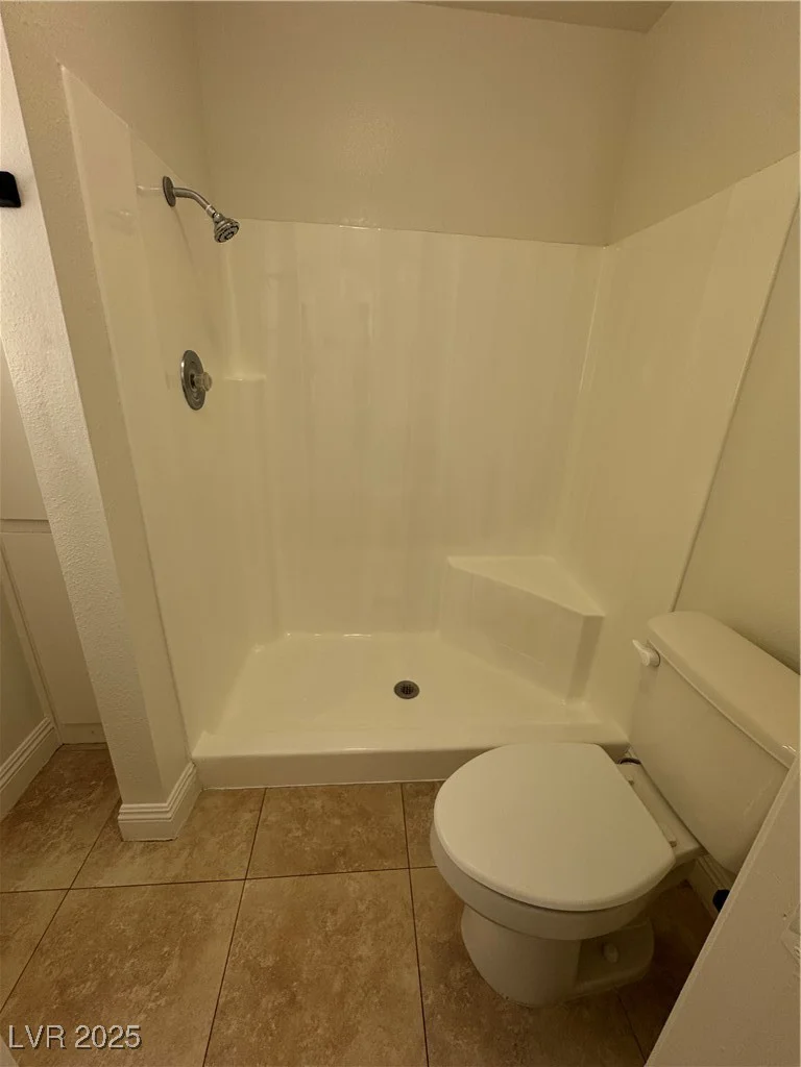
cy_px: 534
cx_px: 400
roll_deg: -3.0
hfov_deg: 85.7
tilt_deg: -20.2
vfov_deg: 102.1
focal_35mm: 14
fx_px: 432
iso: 40
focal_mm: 2.22
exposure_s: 1/130
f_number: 2.2
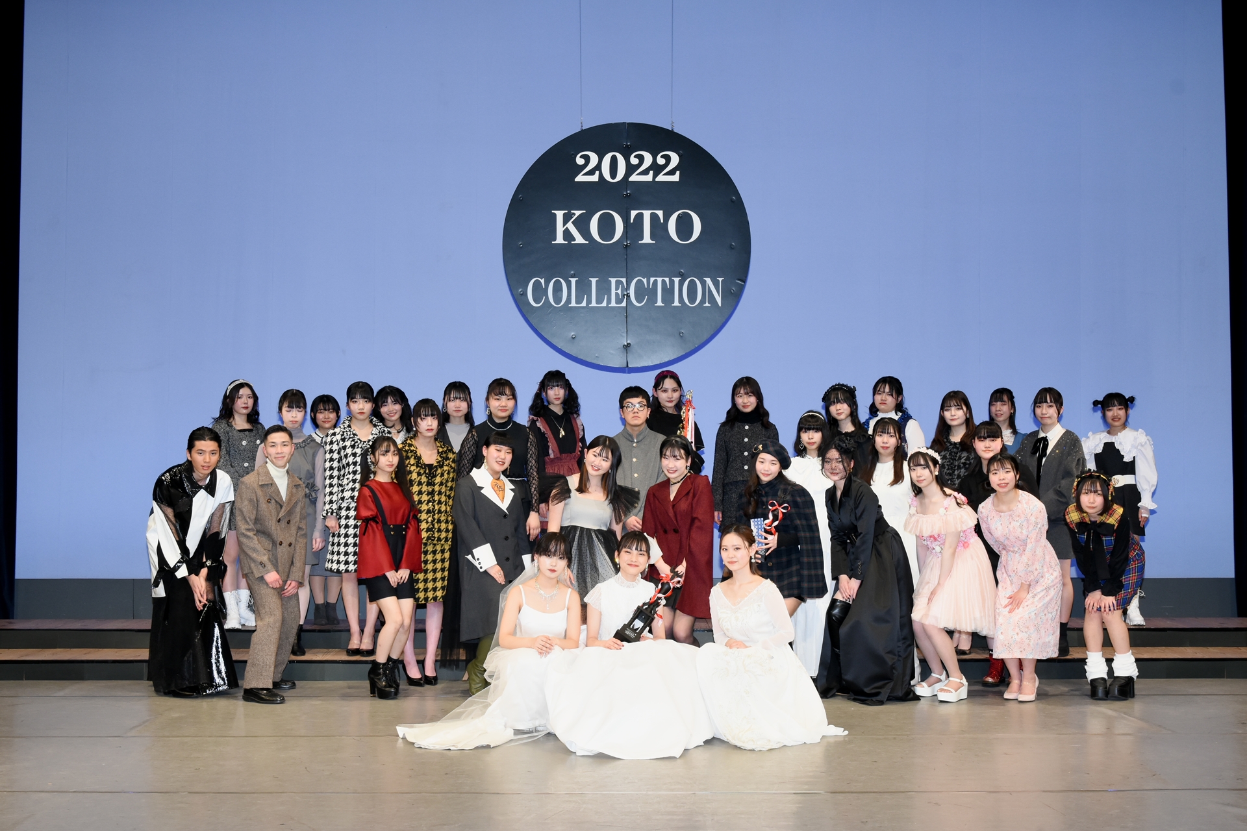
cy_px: 416
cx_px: 624
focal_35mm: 42
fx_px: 1455
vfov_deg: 31.9
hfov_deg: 46.4
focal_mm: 28
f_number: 8
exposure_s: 1/100
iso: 800
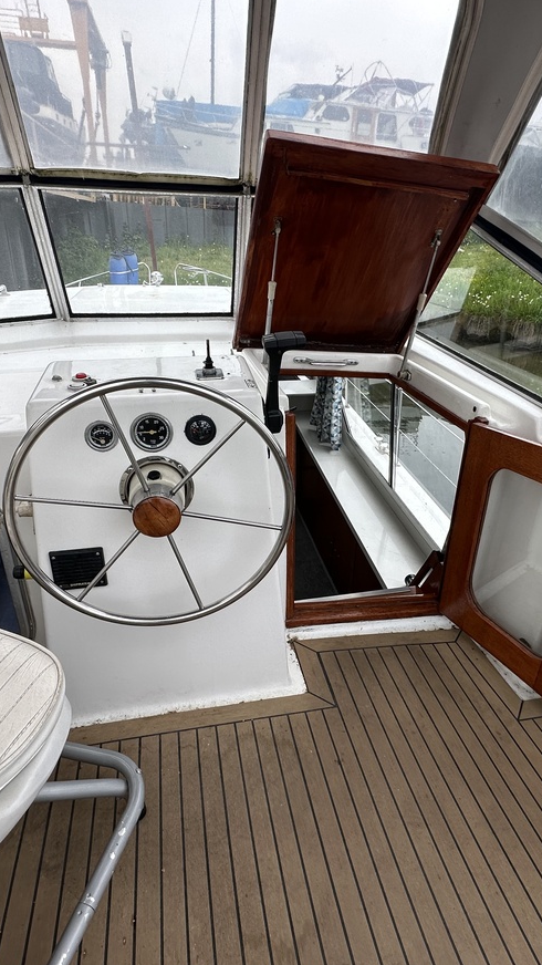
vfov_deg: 83.9
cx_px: 286
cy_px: 484
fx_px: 537
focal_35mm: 21
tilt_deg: -26.4
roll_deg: -2.1
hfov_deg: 53.5
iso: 50
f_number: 2.2
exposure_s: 1/861
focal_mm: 2.22
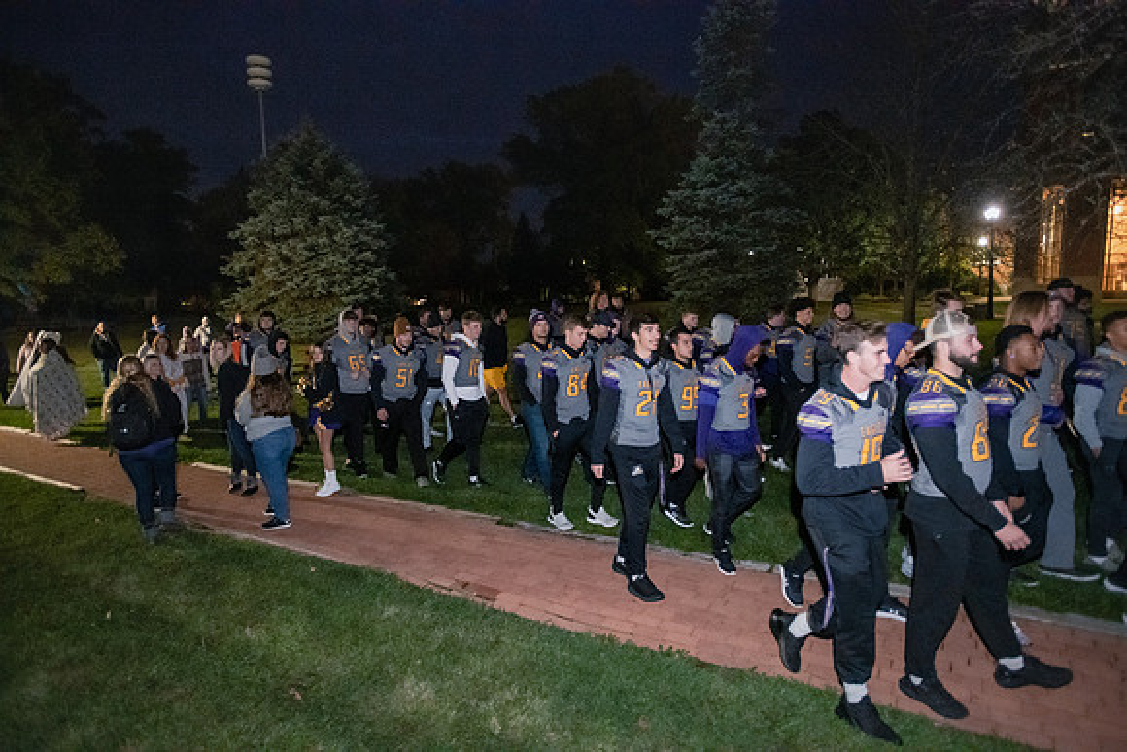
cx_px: 564
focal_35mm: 22
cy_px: 376
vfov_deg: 57.3
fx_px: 689
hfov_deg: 78.6
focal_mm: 22
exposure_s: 1/60
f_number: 2.8
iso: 12800
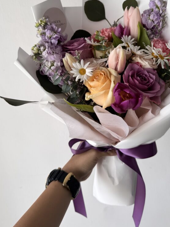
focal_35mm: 33
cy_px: 86
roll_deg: +7.4
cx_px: 108
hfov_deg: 42.6
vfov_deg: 54.8
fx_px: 216
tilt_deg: -13.4
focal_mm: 6.76
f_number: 1.78
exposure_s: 1/460
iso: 80
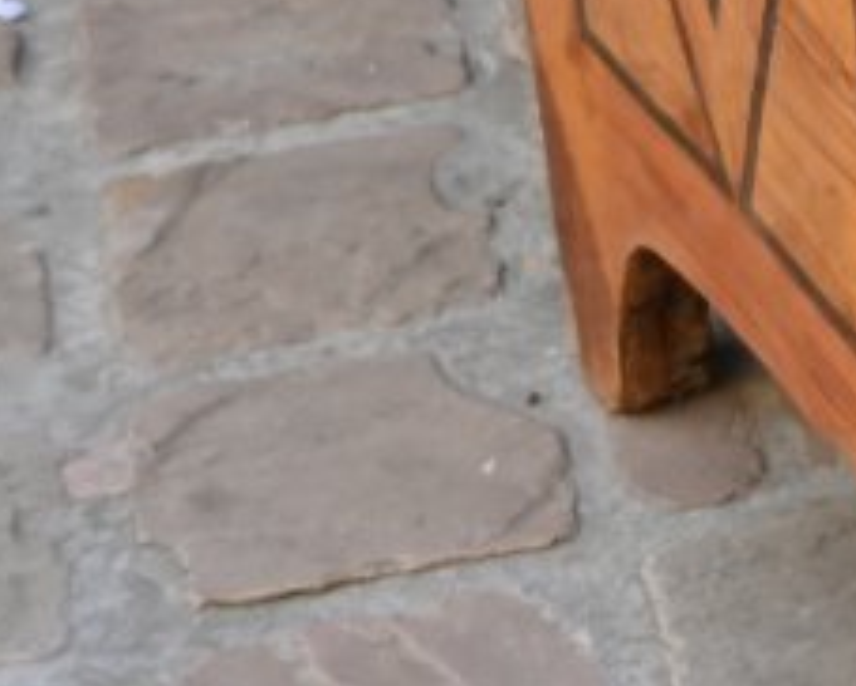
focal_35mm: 215
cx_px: 2059
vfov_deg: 7.0
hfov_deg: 8.2
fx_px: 5464
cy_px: -513
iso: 320
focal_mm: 29
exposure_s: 1/250
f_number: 4
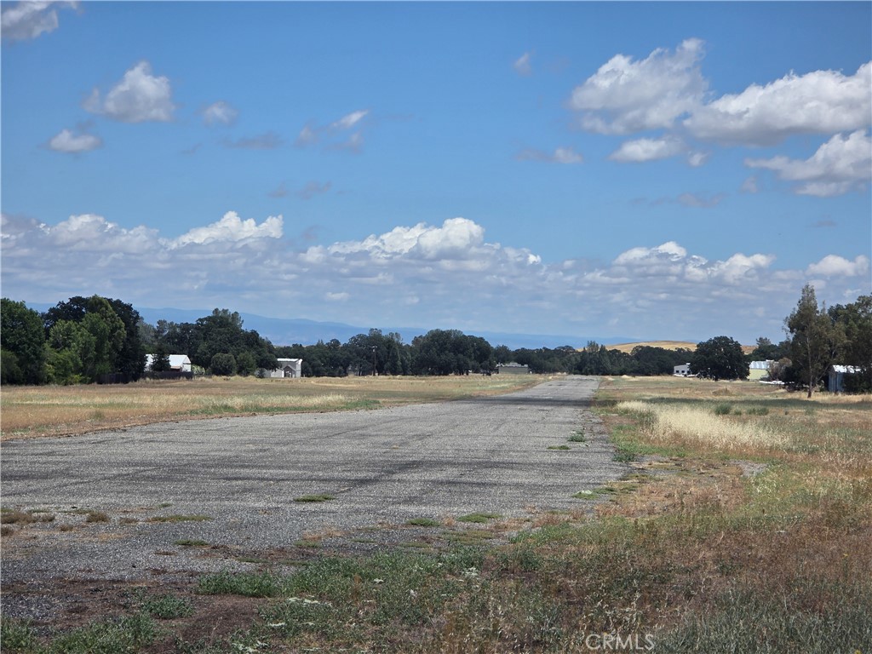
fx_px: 2897
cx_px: 436
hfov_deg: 17.1
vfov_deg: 12.9
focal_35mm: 115
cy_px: 327
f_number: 3.4
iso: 64
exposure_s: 1/2650
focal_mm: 18.6
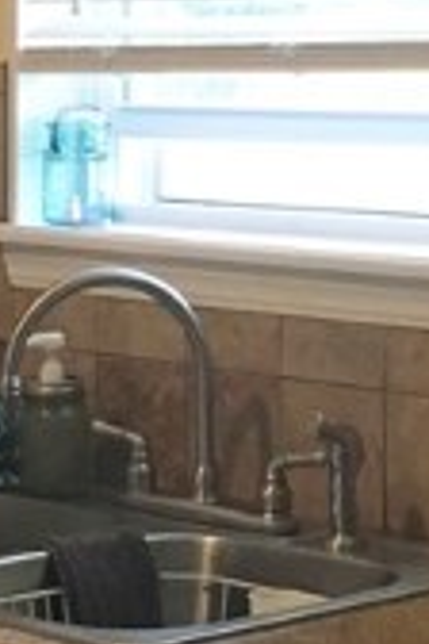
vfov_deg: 14.9
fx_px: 2467
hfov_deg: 9.9
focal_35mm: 138
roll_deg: -0.2
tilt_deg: -5.6
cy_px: 376
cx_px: 203
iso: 160
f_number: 2.2
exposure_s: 1/30
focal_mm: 4.15
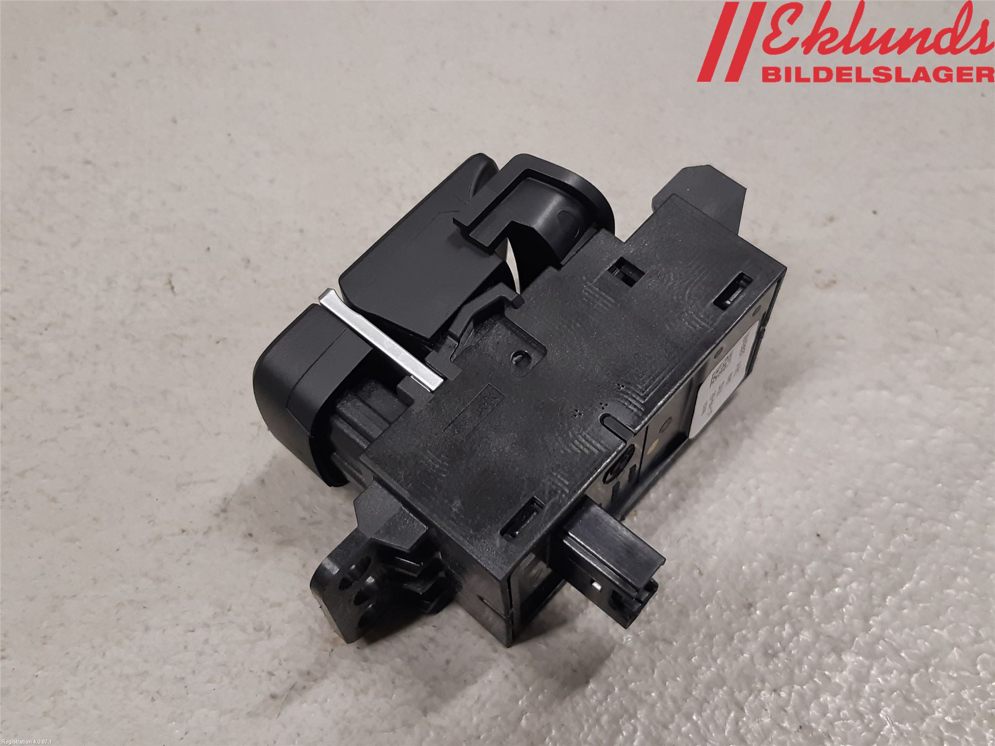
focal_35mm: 26
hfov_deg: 67.3
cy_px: 373
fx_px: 747
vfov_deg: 53.1
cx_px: 498
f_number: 1.7
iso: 125
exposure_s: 1/50
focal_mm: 3.93
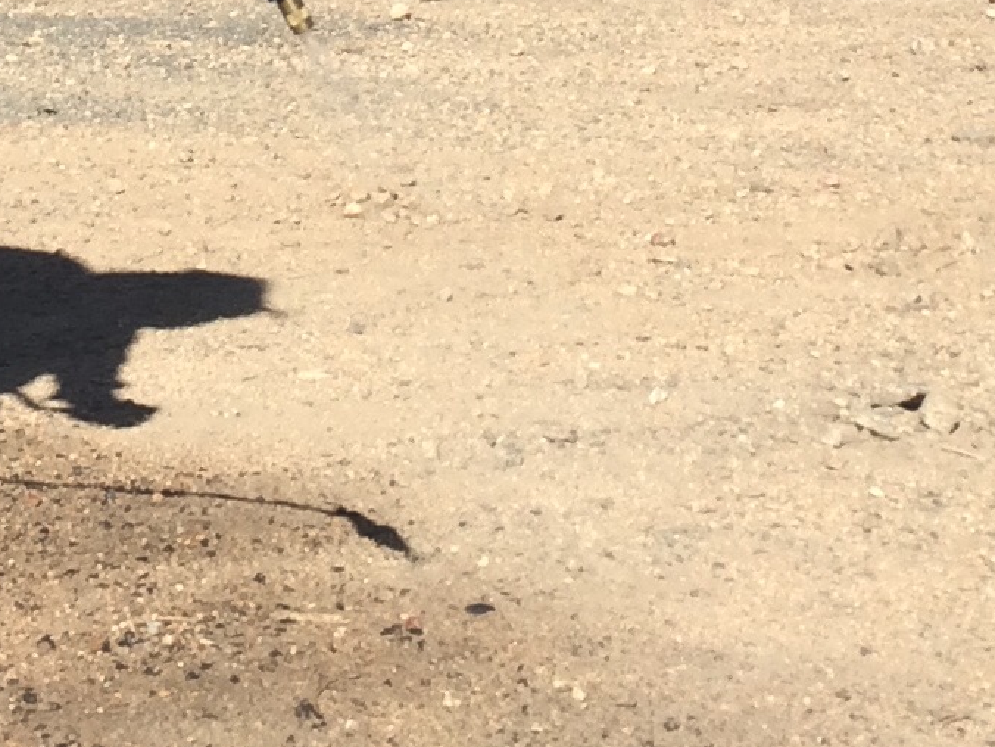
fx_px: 4024
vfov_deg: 10.0
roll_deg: -2.9
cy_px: -659
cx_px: 146
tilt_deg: -0.5
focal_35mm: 140
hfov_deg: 14.0
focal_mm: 4.15
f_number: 2.2
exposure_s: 1/1866
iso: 32
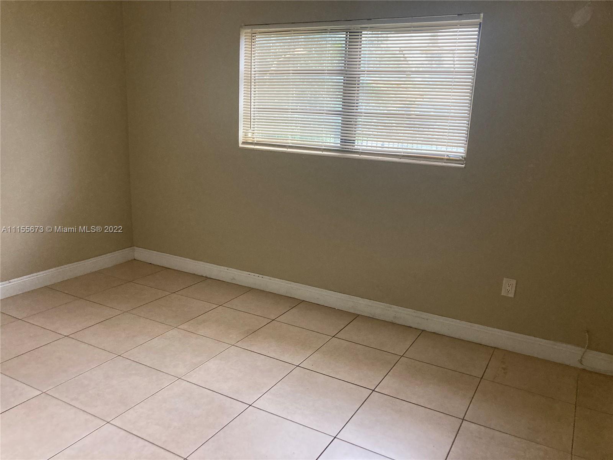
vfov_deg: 49.7
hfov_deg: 63.4
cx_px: 306
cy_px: 230
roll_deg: -2.5
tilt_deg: -13.1
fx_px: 496
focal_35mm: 28
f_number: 1.8
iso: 320
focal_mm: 3.99
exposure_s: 1/60
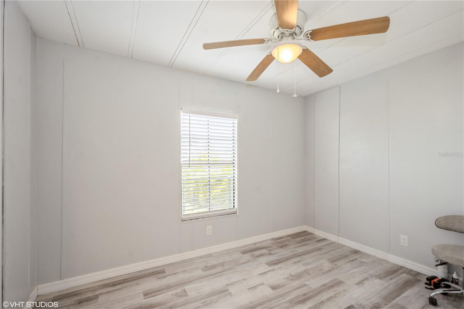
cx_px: 232
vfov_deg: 77.3
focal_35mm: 15
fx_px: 193
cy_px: 154
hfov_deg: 100.4
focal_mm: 10
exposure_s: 1/25
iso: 200
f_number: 8
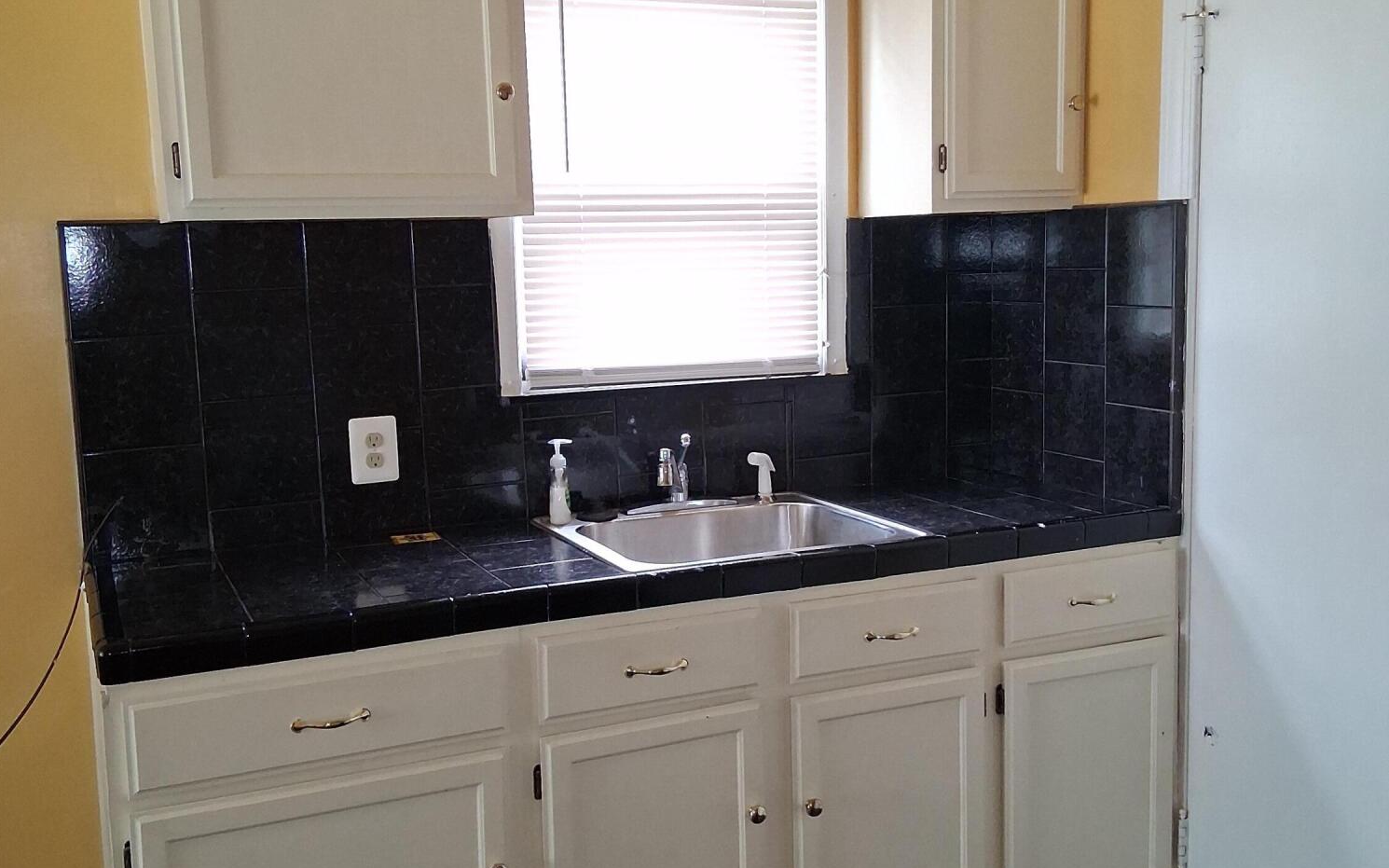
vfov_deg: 34.4
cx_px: 693
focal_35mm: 37
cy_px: 409
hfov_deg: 52.8
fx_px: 1401
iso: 320
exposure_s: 1/100
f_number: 1.8
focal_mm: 3.98
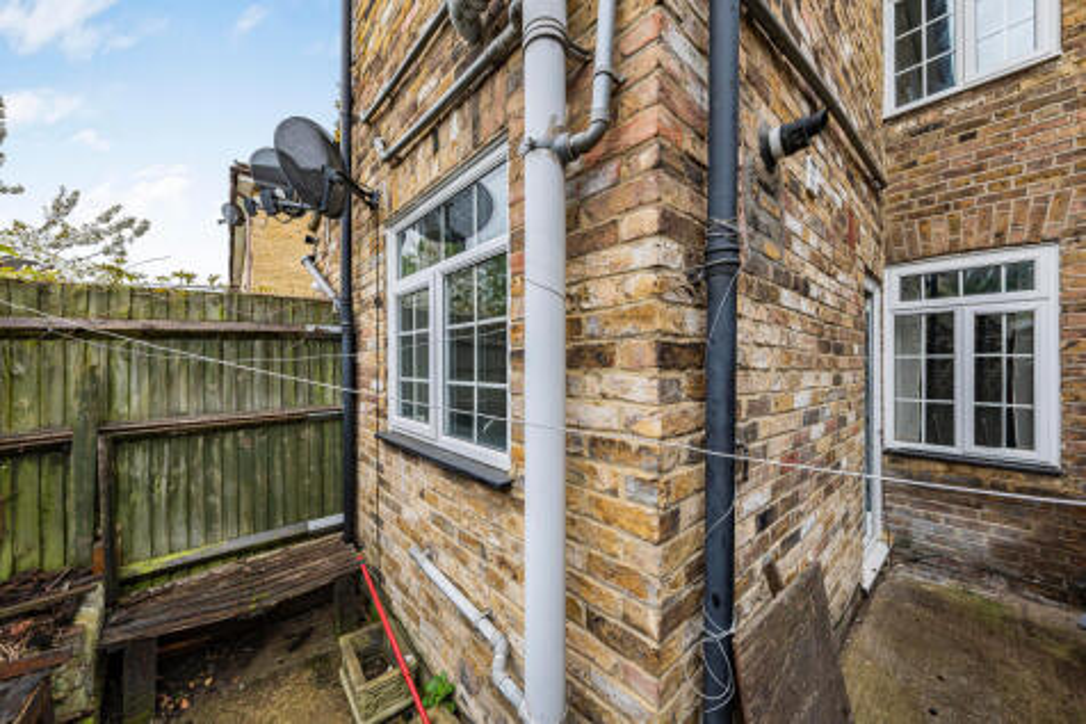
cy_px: 362
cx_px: 543
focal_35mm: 12
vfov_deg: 90.0
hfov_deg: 112.6
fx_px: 362
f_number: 9
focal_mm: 12
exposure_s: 1/80
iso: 320
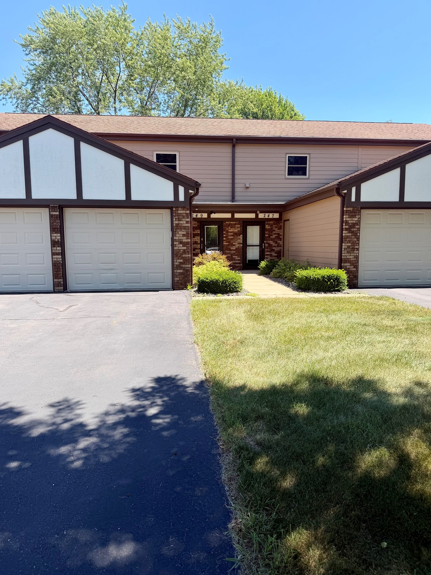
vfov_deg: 69.4
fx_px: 415
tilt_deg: -7.3
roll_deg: +0.5
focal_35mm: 25
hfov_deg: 54.9
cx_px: 217
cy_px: 295
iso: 80
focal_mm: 6.76
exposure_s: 1/1553
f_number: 1.78
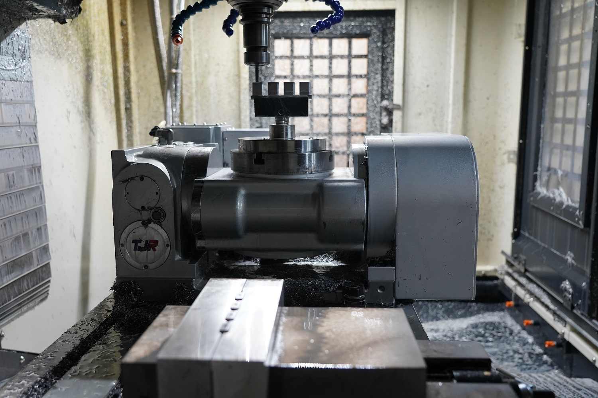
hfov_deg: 58.7
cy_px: 199
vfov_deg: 41.1
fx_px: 532
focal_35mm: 32
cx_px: 299
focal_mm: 32
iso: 3200
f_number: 4
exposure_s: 1/160
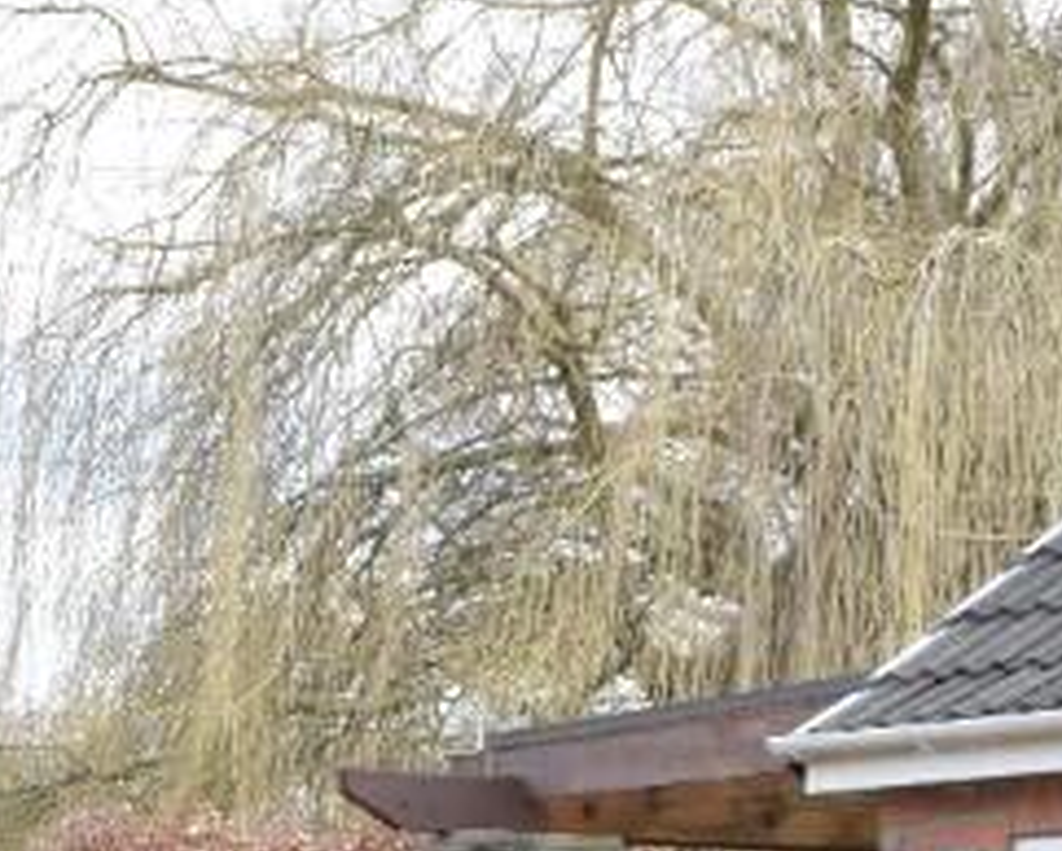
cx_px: -48
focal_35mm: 131
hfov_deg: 14.4
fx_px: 4121
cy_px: 1301
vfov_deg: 11.3
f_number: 11
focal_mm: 22
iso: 800
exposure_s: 1/160
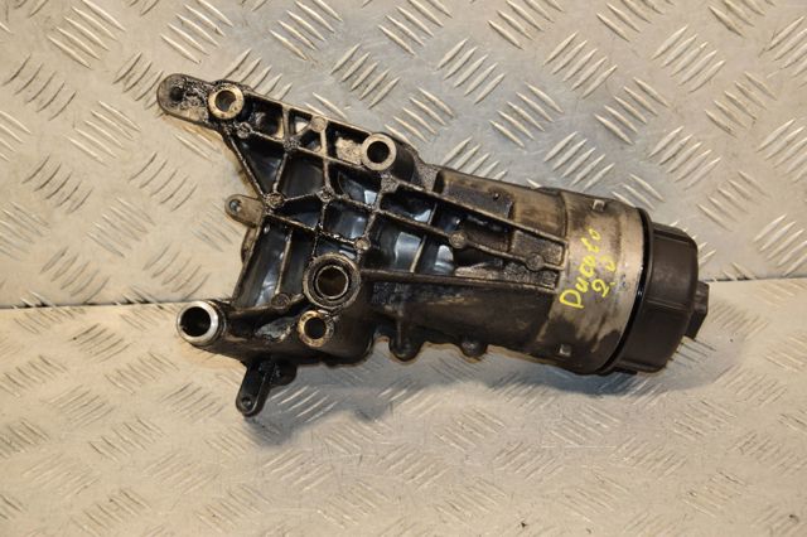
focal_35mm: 78
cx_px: 404
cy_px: 268
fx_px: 1748
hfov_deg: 26.0
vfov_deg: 17.5
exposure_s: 1/160
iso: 800
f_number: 5
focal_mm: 52
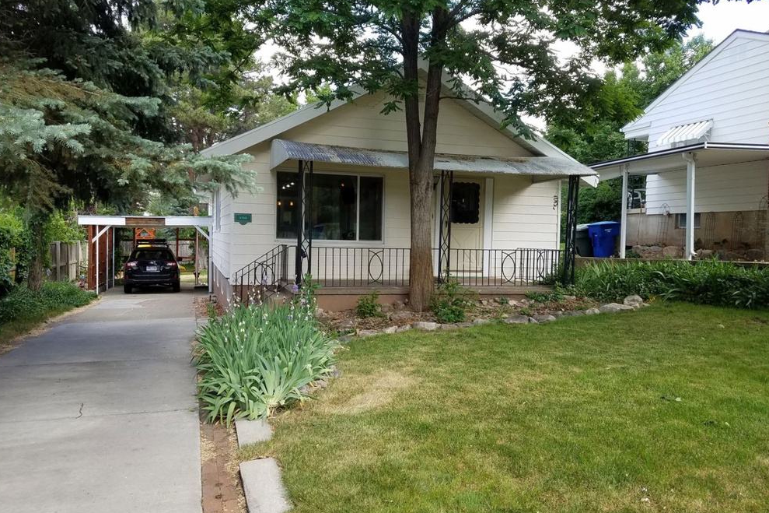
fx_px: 598
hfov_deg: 65.5
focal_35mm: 28
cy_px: 254
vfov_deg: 46.4
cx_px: 388
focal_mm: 4.2
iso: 50
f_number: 1.7
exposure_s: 1/341
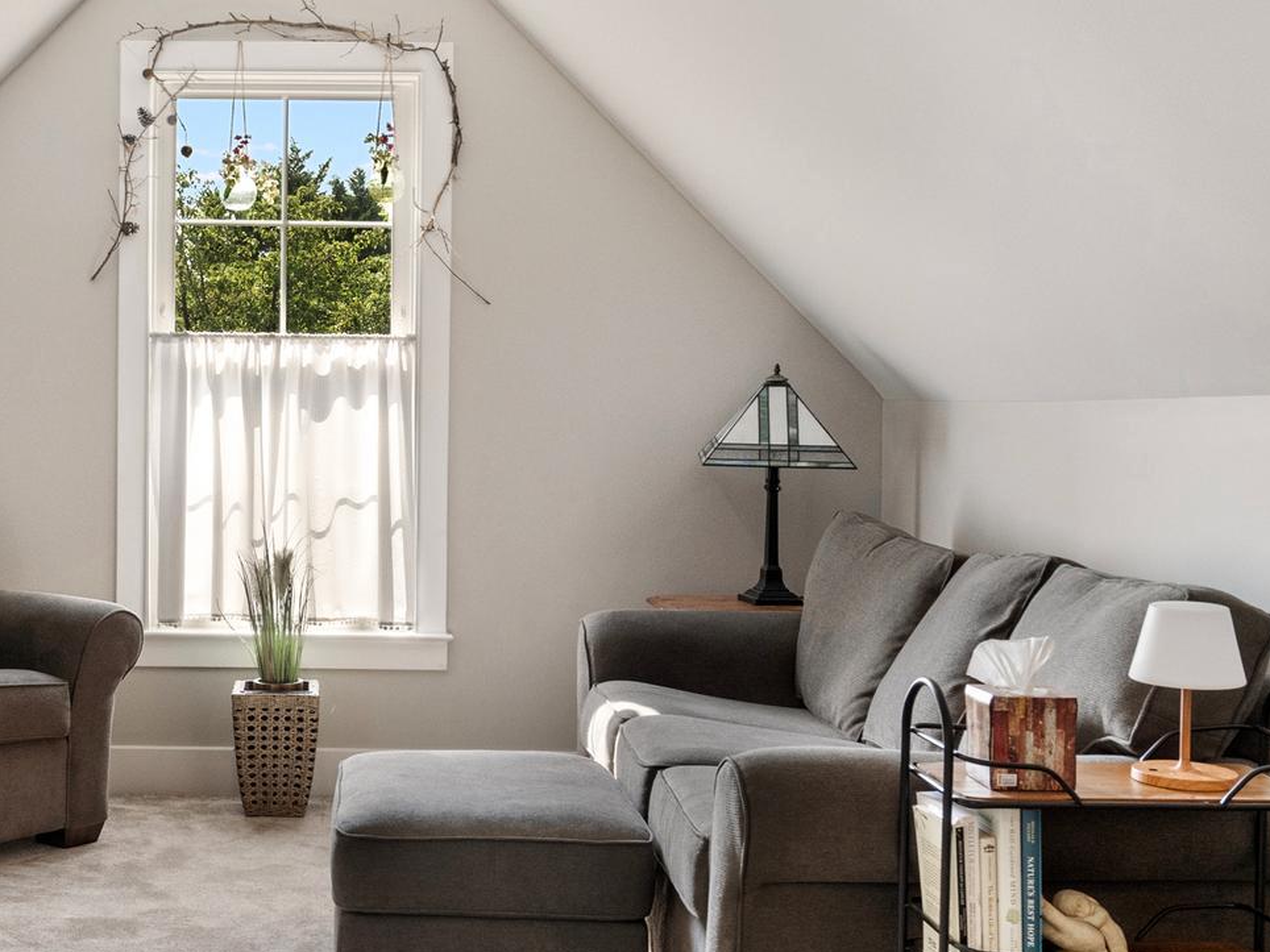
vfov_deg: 29.7
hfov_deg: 37.8
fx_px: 1798
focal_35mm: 49
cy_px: 446
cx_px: 294
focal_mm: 24
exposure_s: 1/2000
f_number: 8
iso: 1250
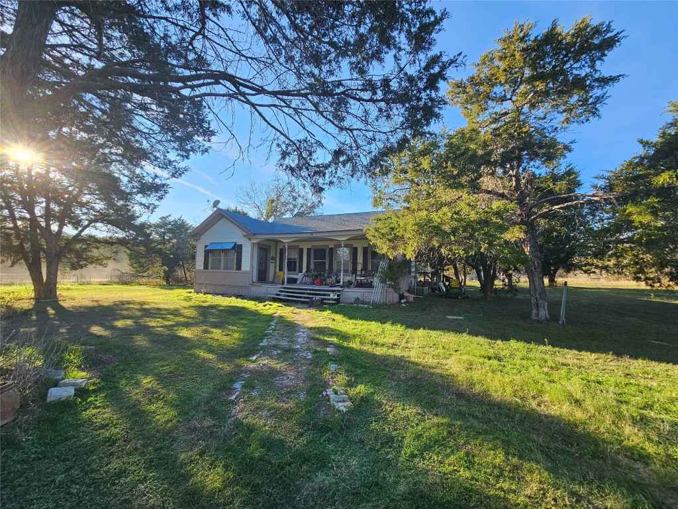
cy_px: 254
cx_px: 339
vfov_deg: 89.9
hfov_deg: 106.2
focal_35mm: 13
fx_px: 255
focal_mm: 2.2
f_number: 2.2
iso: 50
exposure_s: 1/410
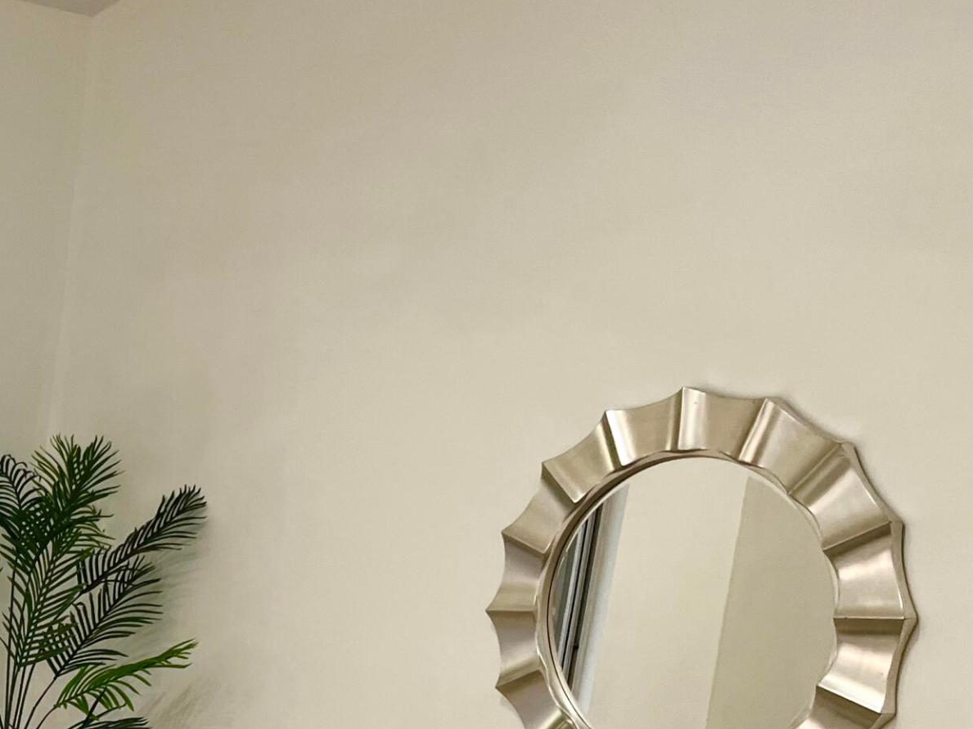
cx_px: -197
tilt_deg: -10.3
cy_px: 659
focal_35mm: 63
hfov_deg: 27.1
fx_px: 1770
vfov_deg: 22.7
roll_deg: -4.8
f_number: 1.6
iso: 100
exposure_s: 1/120
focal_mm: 5.1
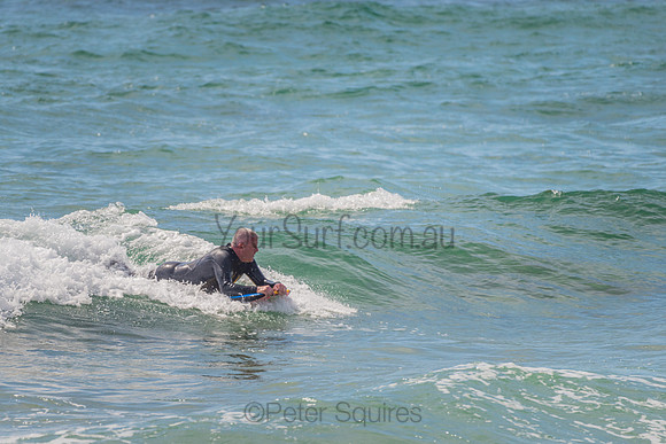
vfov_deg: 2.2
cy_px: 244
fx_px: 11349
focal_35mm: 613
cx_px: 258
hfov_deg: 3.4
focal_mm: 500
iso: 140
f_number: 5.6
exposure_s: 1/640
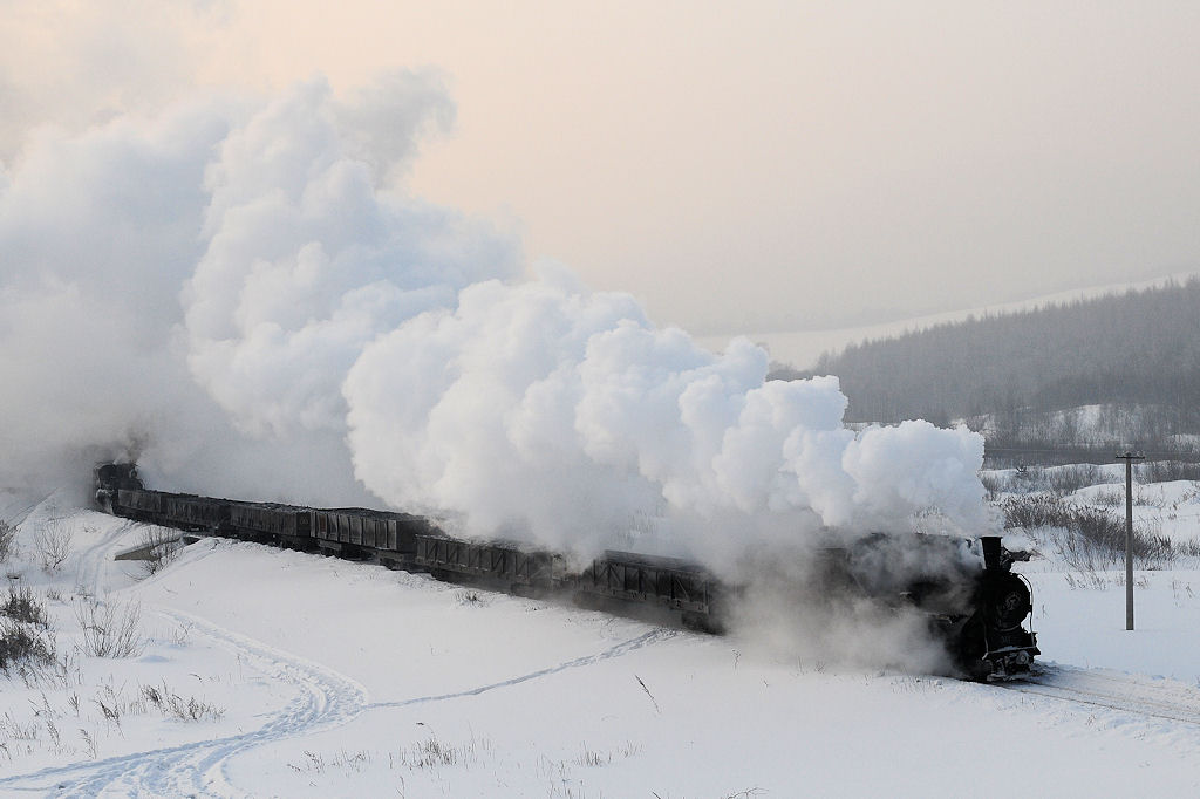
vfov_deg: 23.8
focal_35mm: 57
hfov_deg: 35.1
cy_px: 400
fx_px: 1899
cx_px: 600
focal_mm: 38
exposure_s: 1/500
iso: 320
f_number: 8
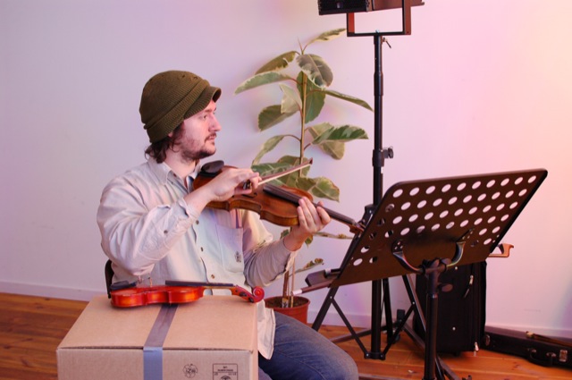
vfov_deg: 25.7
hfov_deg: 37.9
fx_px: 833
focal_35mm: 52
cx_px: 286
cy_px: 190
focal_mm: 35
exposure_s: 1/80
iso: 800
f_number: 4.5
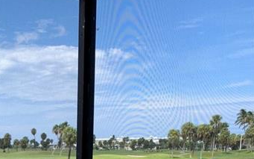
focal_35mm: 62
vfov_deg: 18.1
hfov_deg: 31.9
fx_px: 429
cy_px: 253
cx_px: 42
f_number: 1.8
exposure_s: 1/1043
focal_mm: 4.25
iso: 25
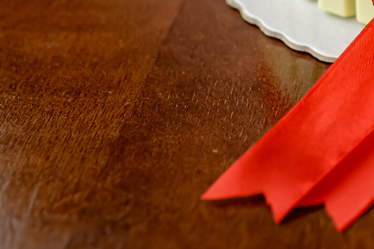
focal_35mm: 127
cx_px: 537
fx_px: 1320
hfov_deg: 15.1
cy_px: -173
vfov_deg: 10.3
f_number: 3.2
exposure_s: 1/125
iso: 400
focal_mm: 35
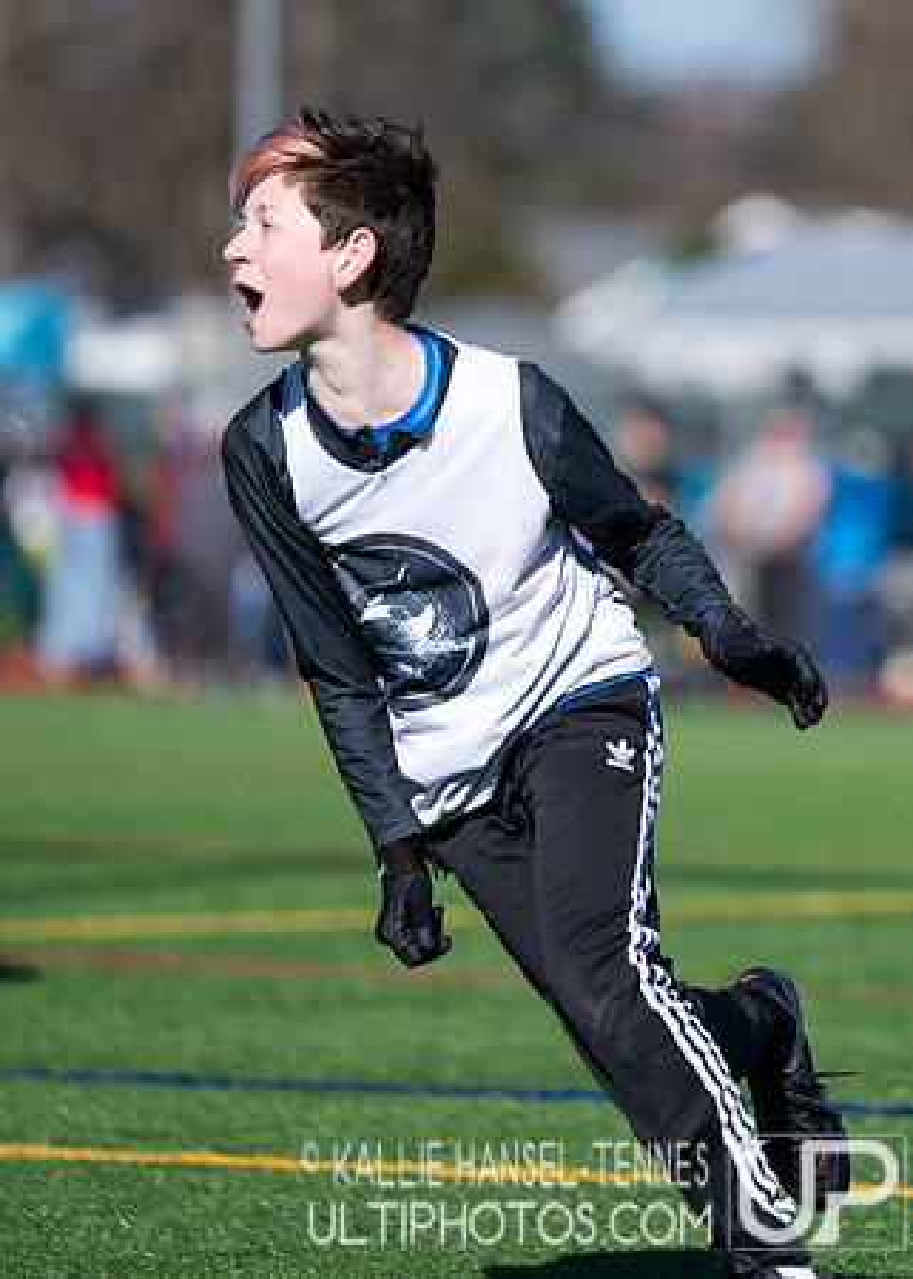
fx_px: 13615
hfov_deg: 3.8
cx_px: 883
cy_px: 463
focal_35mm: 375
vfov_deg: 5.4
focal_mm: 200
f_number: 2.8
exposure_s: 1/2500
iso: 100
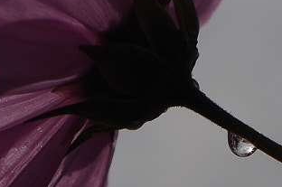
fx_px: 3285
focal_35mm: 420
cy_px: 120
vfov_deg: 3.3
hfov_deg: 4.9
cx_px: 239
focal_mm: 55
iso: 100
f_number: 8
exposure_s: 1/3200
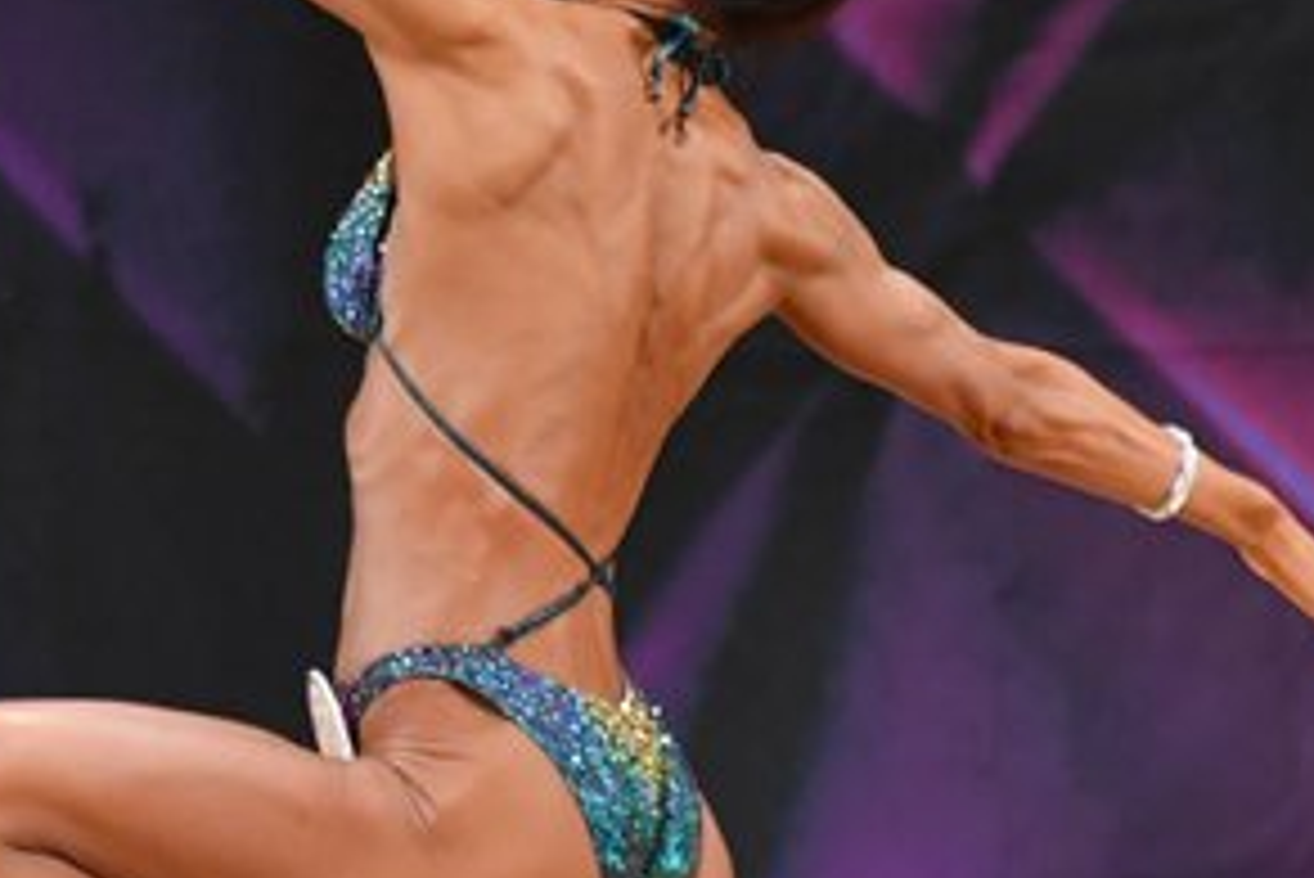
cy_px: 482
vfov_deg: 1.4
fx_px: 36297
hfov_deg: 2.1
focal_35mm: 994
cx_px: 596
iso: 2800
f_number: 5.6
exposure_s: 1/400
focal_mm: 250
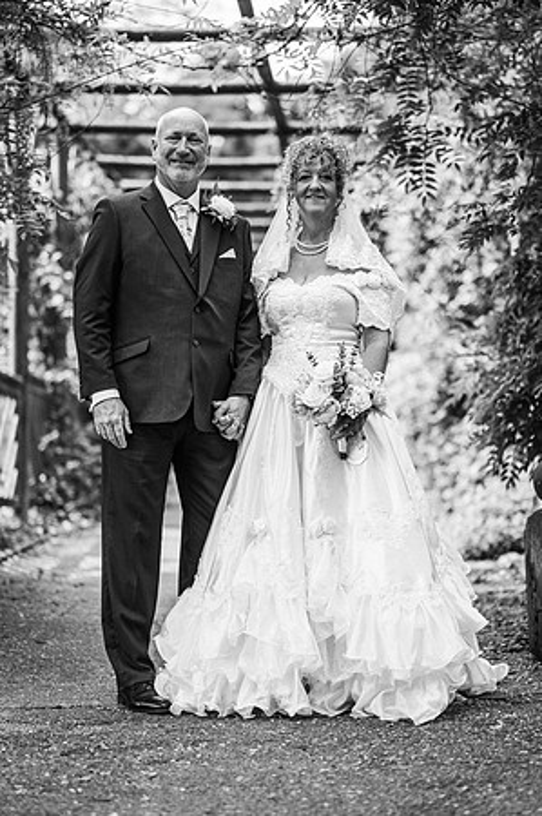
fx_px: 1924
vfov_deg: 23.9
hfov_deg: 16.0
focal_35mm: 85
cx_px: 271
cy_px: 408
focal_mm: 85
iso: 100
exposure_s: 1/2000
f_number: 2
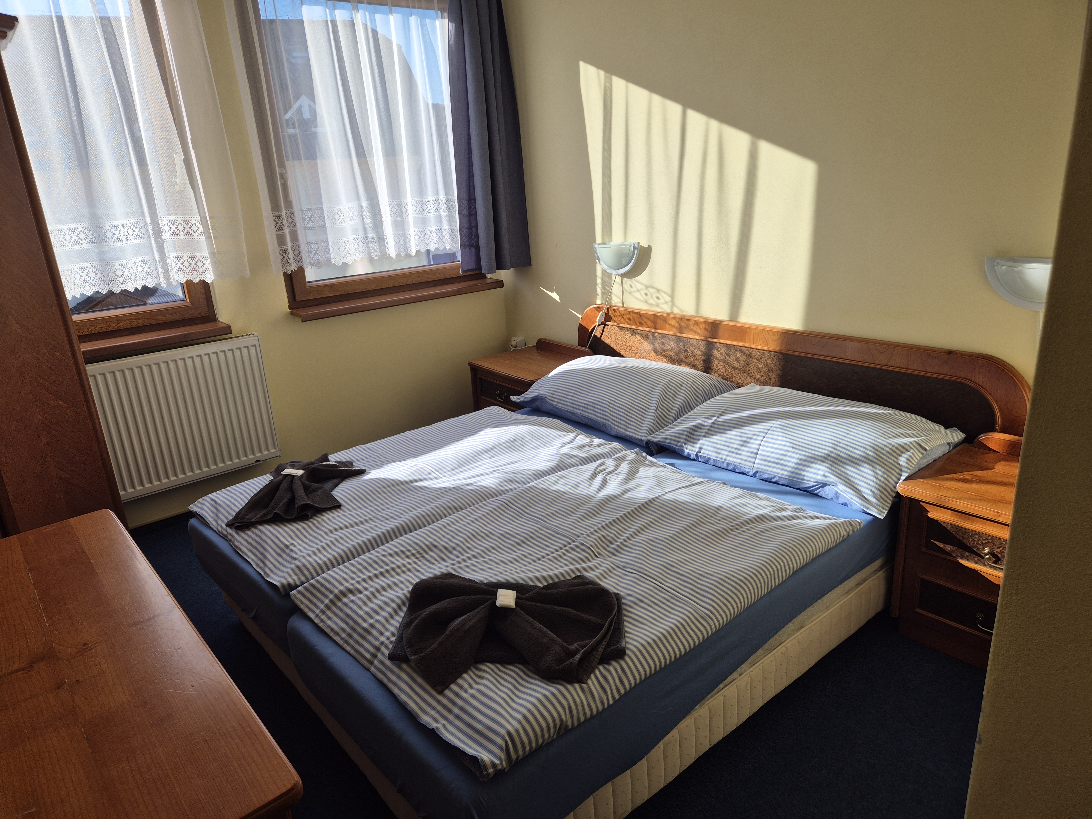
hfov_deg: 73.9
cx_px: 546
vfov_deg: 58.9
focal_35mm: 23
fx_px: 726
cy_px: 410
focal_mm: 5.4
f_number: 1.8
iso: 25
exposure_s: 1/642
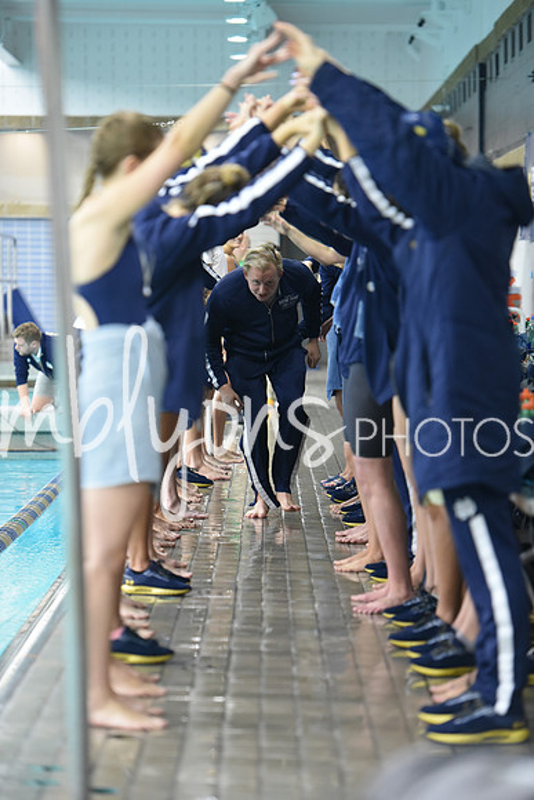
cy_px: 400
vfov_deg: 15.2
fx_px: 3002
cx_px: 267
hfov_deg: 10.2
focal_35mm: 135
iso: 3200
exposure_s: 1/250
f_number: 2.8
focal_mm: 135
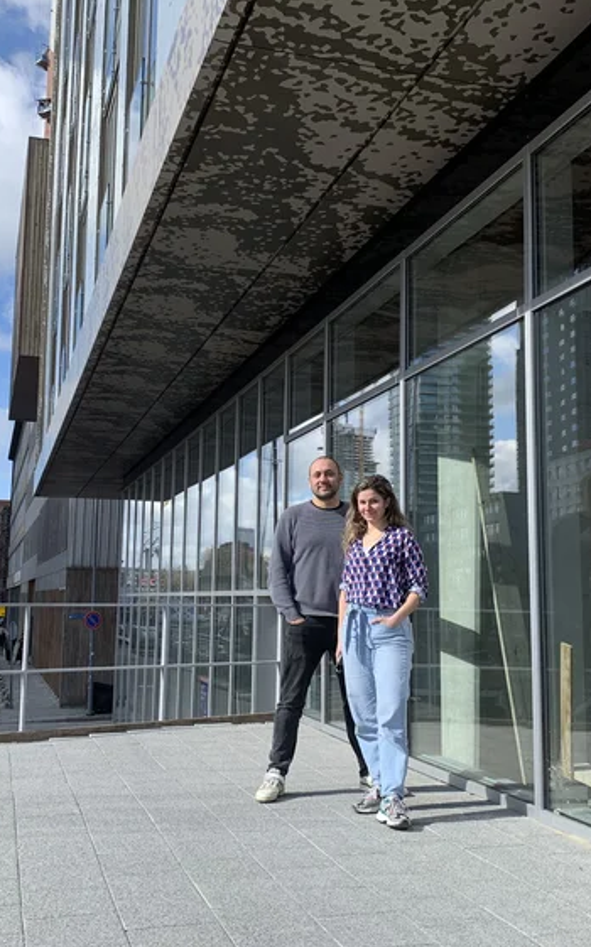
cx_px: 290
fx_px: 981
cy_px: 469
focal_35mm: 38
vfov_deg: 51.6
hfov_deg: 33.5
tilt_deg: +9.4
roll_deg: +0.5
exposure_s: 1/1350
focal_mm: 4.25
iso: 25
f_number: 1.8
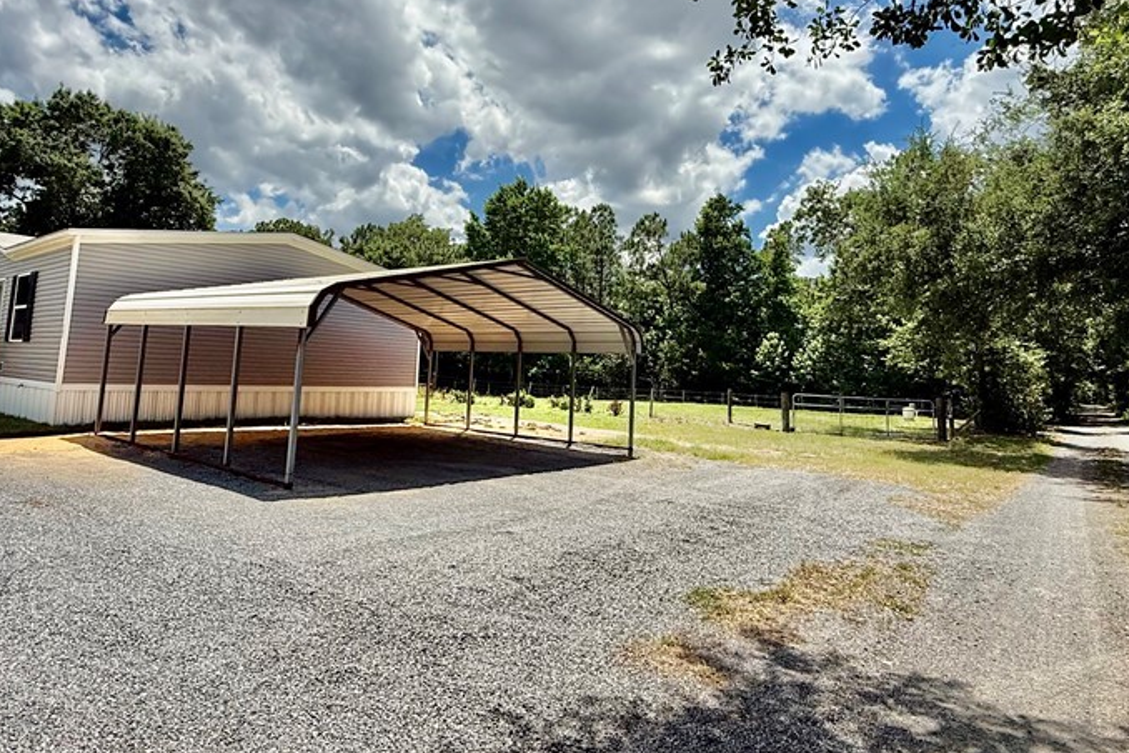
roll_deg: -2.3
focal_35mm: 22
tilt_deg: +7.8
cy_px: 293
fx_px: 690
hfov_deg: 78.6
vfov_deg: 56.7
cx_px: 548
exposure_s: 1/3891
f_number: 2.2
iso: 50
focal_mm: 2.22
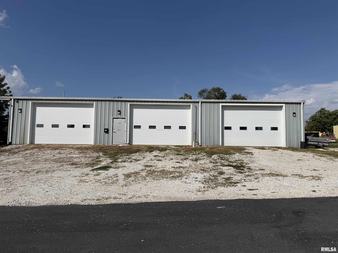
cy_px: 126
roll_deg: -0.2
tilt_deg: +3.9
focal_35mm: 24
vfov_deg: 56.8
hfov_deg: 71.6
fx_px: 234
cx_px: 169
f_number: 1.78
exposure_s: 1/14286
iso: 80
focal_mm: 6.76
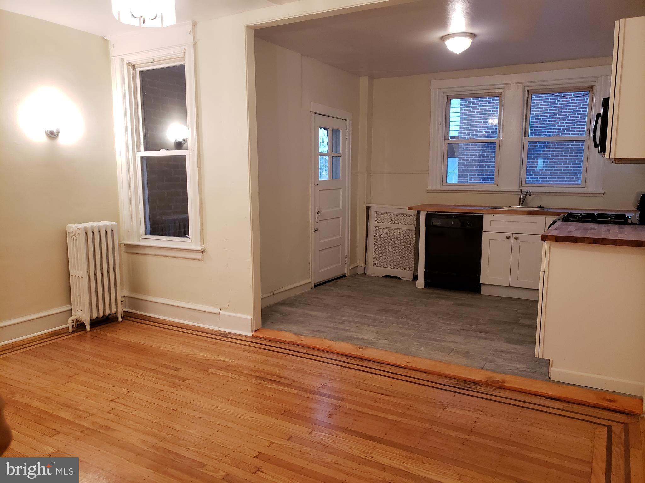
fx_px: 484
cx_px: 322
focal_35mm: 26
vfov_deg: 53.1
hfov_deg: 67.3
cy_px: 242
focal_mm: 4.3
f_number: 1.5
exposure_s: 1/60
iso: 200
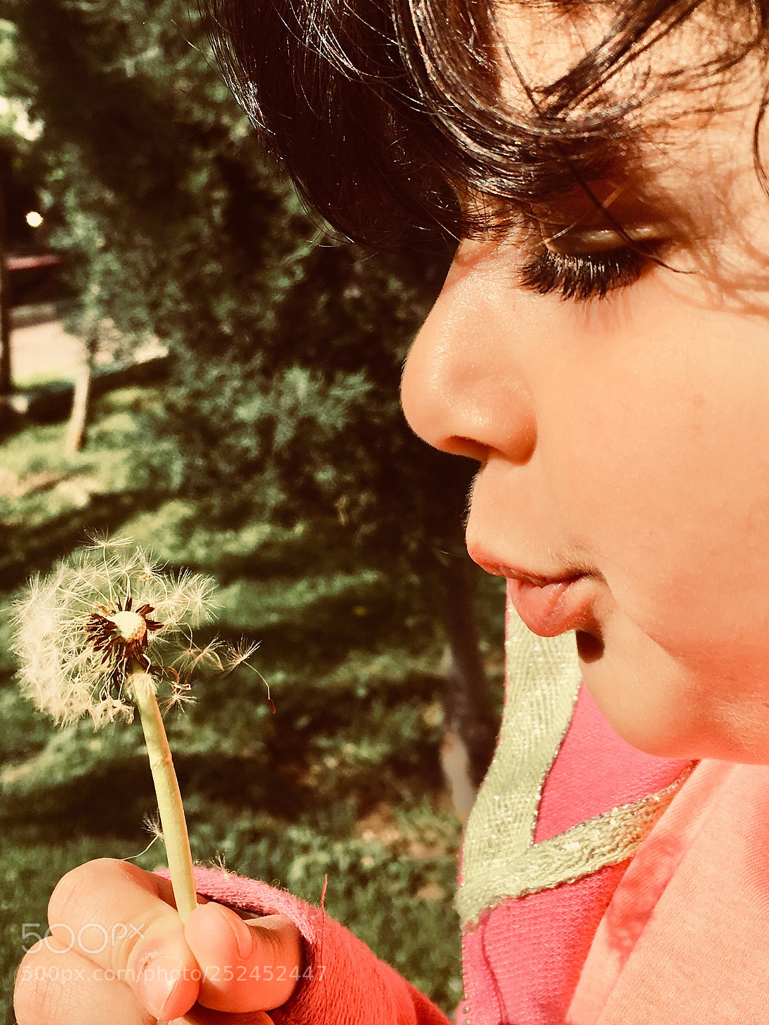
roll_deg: +3.3
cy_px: 495
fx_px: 888
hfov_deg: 46.8
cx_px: 378
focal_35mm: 30
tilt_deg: -8.4
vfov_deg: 59.9
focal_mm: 4.15
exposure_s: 1/1508
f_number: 2.2
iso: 25
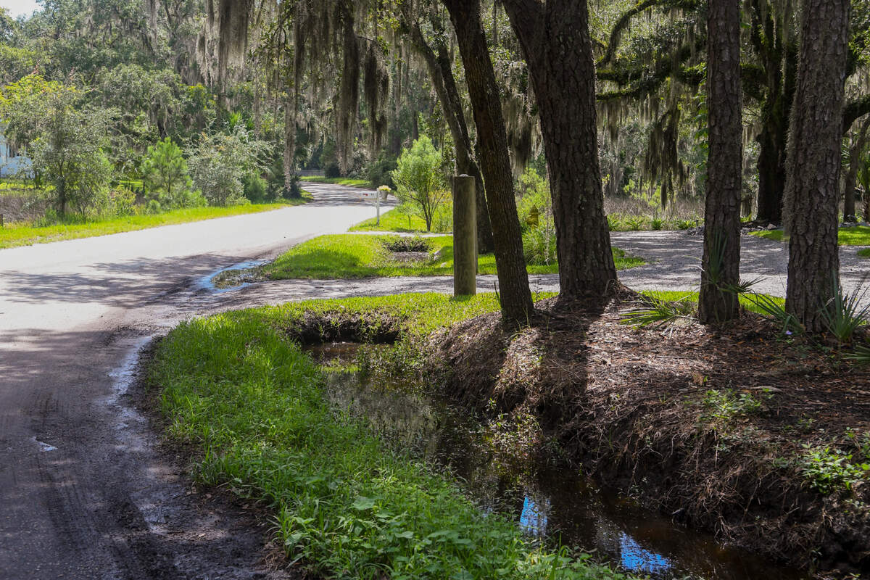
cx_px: 435
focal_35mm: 46
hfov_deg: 42.7
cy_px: 290
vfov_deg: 29.2
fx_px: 1112
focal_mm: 31
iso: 800
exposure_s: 1/1250
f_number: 5
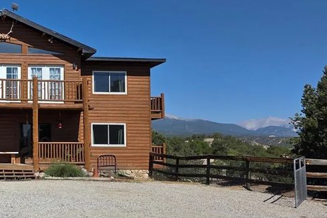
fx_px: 454
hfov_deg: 35.3
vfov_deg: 27.0
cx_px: -9
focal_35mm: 50
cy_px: 129
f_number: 1.7
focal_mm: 6.3
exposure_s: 1/7944
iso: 64
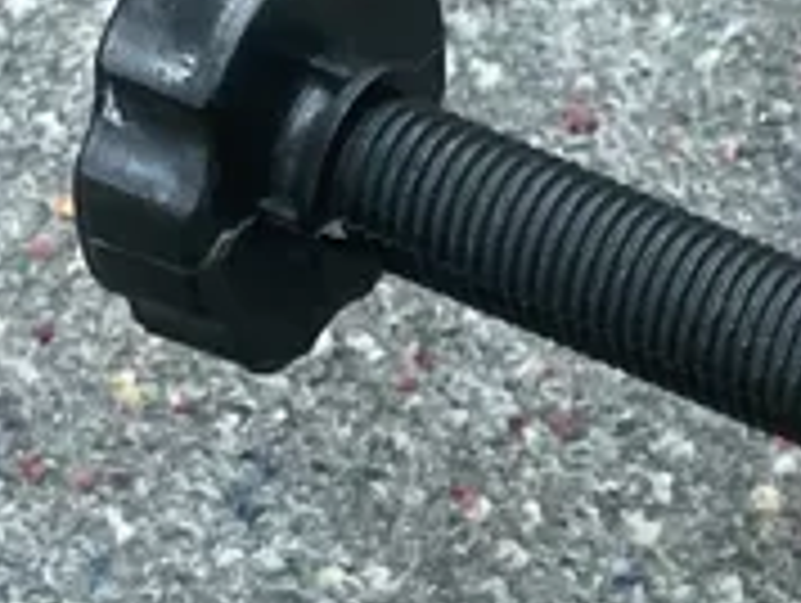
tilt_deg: -56.6
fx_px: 3731
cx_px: 1566
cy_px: 1278
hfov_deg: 11.2
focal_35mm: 161
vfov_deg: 8.7
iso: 160
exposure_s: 1/50
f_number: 1.8
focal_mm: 3.99
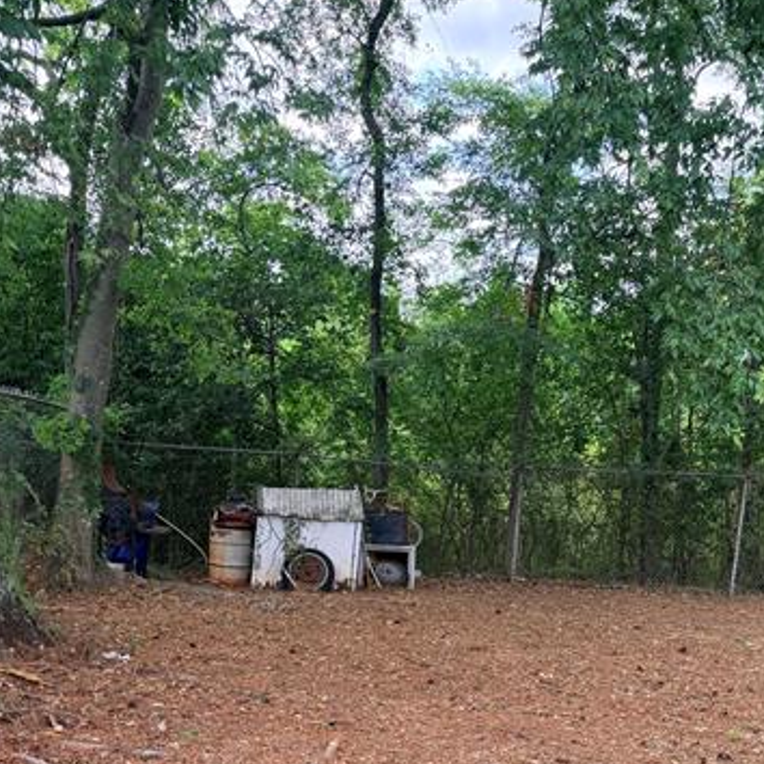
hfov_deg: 36.8
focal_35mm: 46
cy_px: 729
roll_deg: -2.0
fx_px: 1149
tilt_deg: -12.0
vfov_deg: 34.1
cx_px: 371
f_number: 1.78
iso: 80
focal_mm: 6.76
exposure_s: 1/173
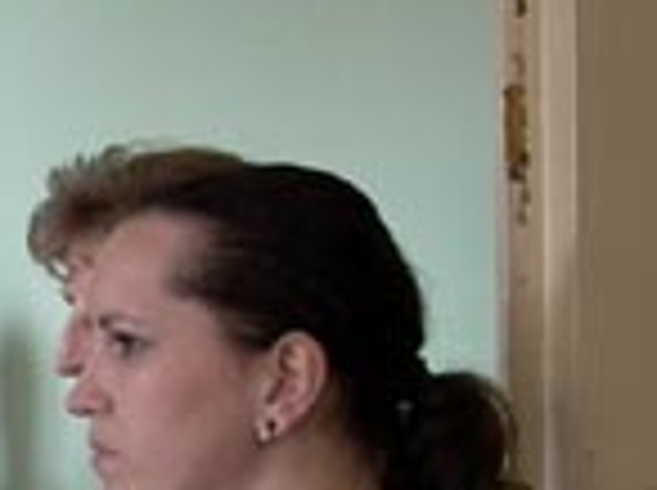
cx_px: -328
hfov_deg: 17.4
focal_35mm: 102
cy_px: 562
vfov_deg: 14.1
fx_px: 1933
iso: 100
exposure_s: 1/11.2
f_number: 2.04
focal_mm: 7.13
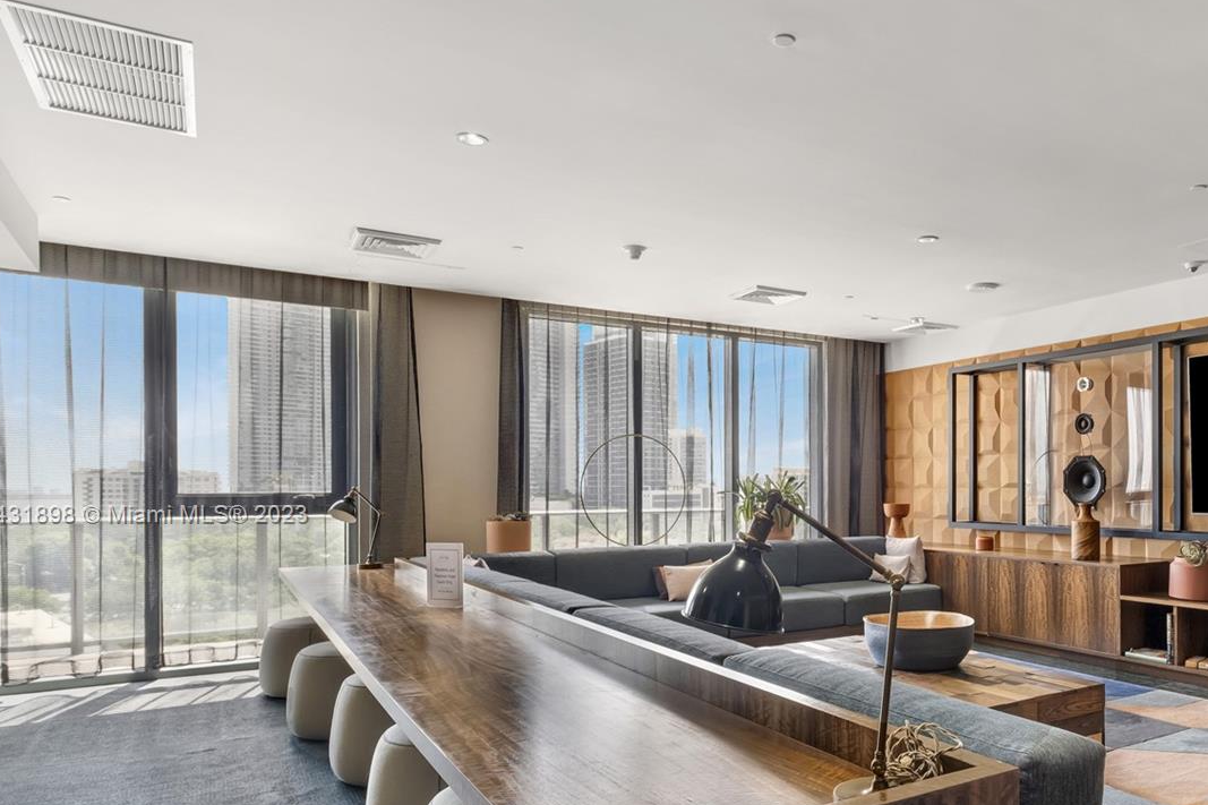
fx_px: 805
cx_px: 851
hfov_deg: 70.5
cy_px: 516
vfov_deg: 52.4
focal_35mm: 24
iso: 800
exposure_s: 1/15
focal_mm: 10.5
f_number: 8
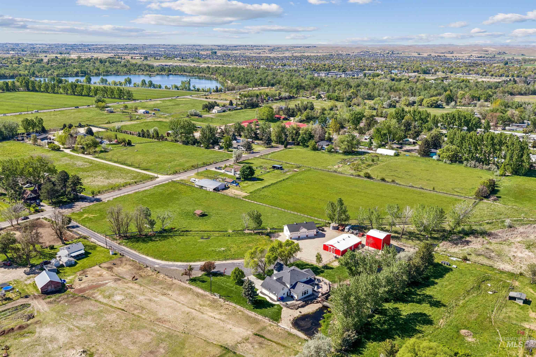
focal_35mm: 28
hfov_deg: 65.5
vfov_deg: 46.4
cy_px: 178
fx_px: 417
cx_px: 268
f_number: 2.8
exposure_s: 1/120
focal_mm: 14.4
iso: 160
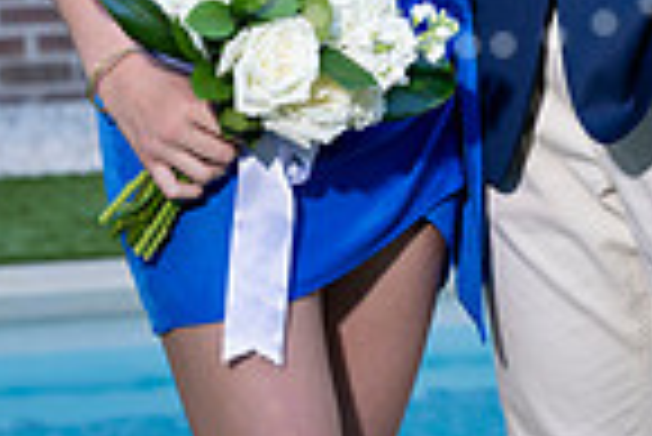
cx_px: 468
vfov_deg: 4.6
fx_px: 5384
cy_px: -369
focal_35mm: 297
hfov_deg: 6.9
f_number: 5
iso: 400
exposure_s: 1/200
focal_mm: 96
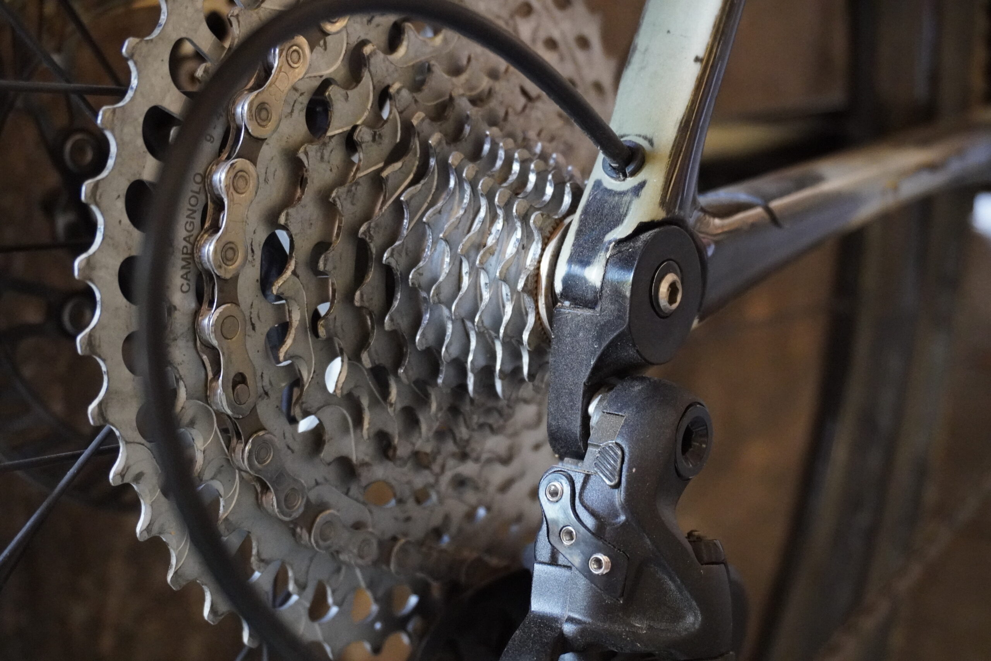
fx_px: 1321
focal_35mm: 48
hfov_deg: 41.1
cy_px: 330
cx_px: 496
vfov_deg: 28.1
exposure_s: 1/80
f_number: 5
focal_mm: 32
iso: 6400
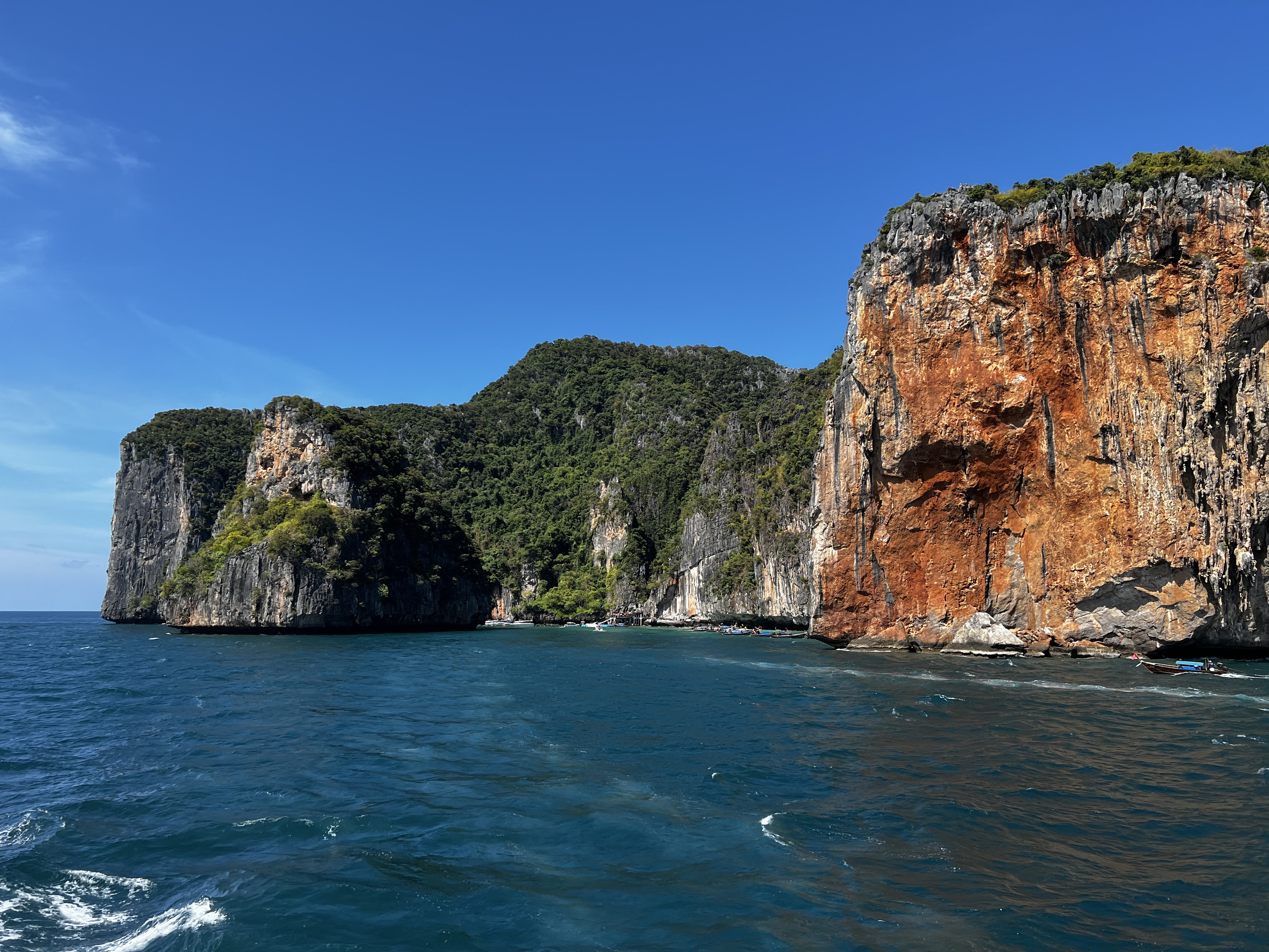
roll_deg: +1.2
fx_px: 953
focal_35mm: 26
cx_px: 634
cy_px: 476
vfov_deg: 53.1
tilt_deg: +8.4
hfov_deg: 67.3
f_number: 1.5
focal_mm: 5.7
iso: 50
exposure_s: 1/2915
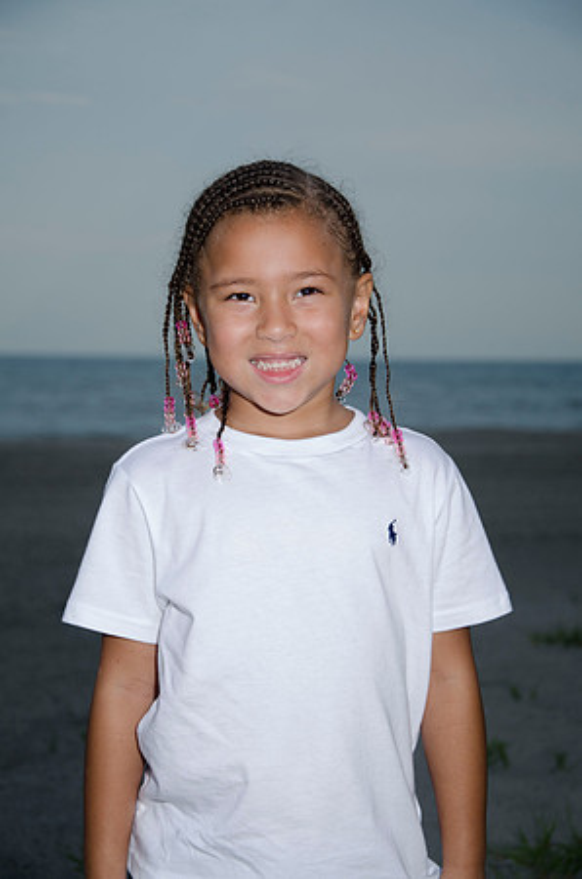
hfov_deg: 13.8
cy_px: 440
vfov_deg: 20.7
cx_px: 291
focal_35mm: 99
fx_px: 2412
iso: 100
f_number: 5.6
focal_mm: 66
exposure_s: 1/250
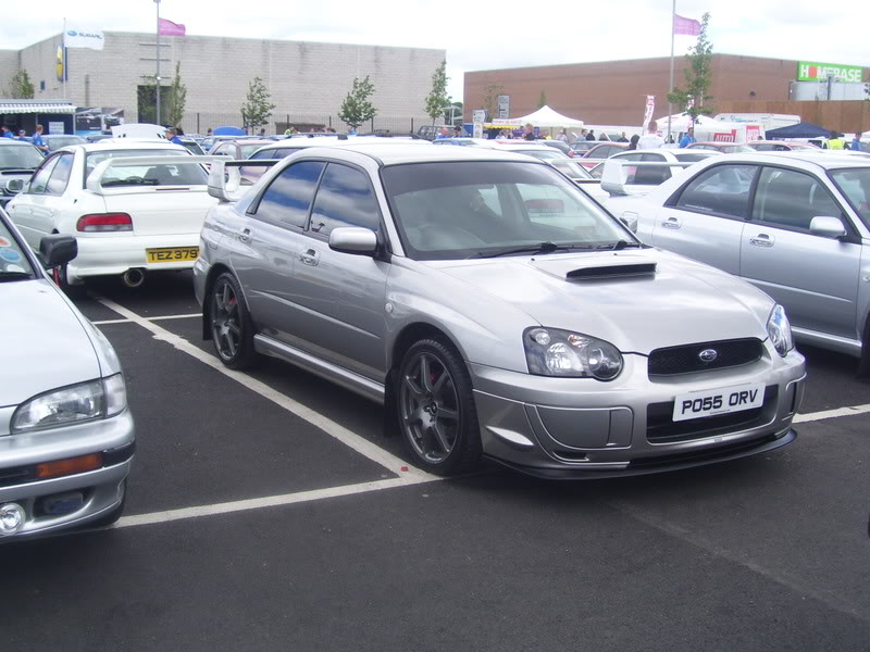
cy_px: 326
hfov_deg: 41.2
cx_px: 435
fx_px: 1156
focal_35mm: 46
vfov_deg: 31.5
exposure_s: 1/750
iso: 80
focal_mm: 7.6
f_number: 3
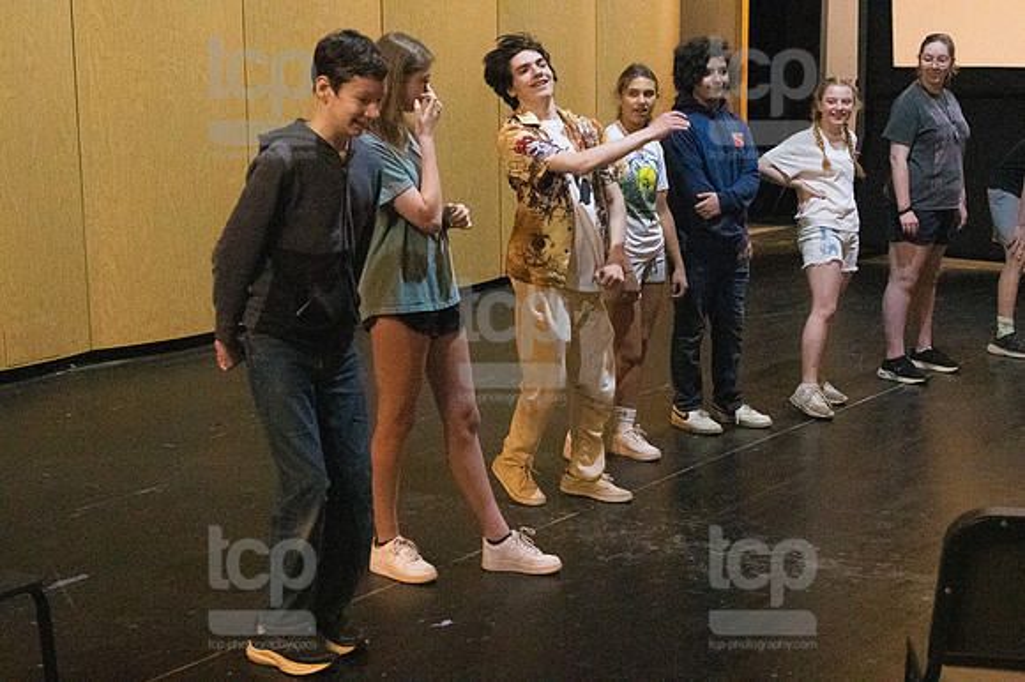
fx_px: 1622
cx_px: 512
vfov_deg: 23.8
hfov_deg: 35.1
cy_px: 341
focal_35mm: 57
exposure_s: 1/400
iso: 25600
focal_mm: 38
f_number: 5.6
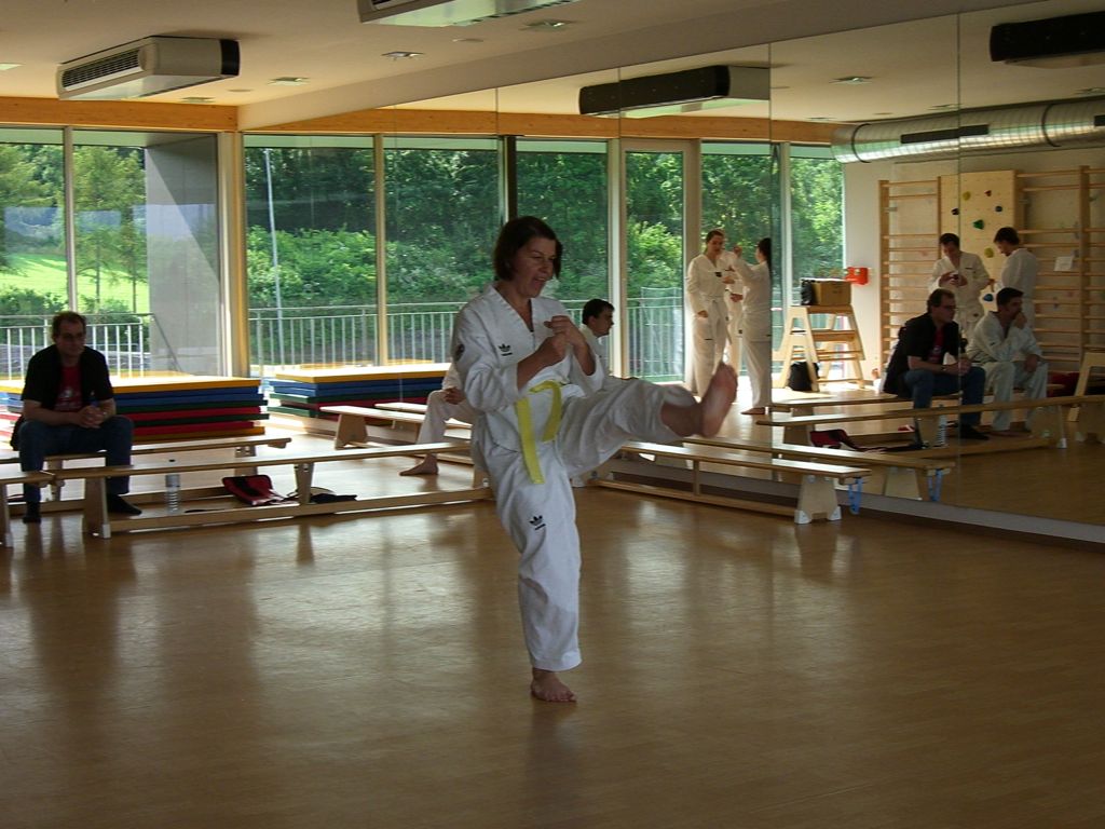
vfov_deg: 25.7
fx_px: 1820
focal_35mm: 57
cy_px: 414
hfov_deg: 33.8
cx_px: 552
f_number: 3.6
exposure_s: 1/640
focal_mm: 11.8
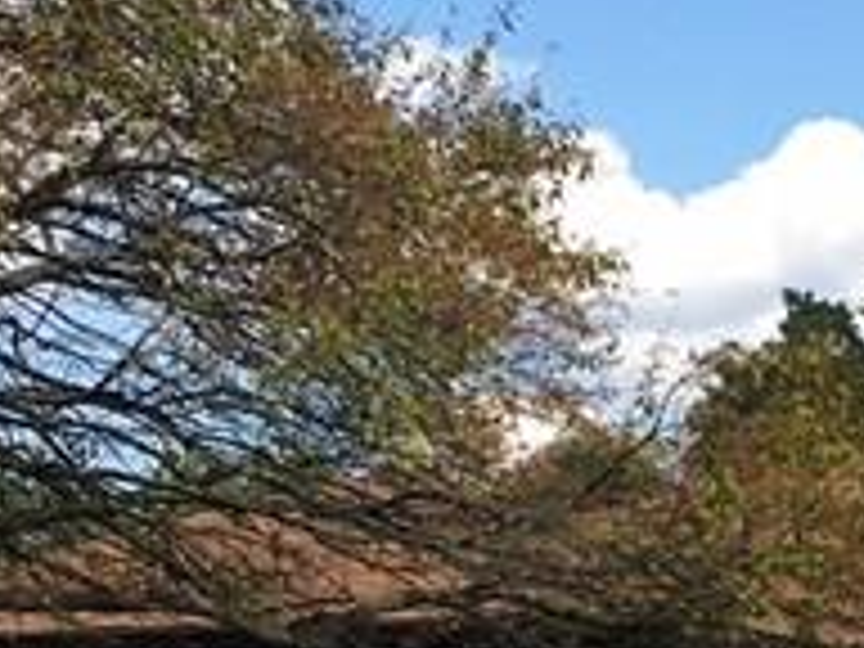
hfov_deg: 12.3
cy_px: 972
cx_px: 1184
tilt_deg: +1.2
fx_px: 3869
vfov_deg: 9.3
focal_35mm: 155
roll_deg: +0.8
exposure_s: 1/827
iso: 25
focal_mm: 4.15
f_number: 2.2
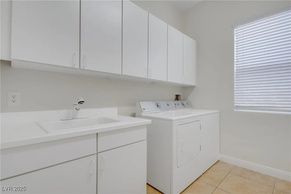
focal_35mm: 17
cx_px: 146
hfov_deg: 93.3
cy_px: 97
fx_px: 137
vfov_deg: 70.5
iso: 100
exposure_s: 1.3
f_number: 7.1
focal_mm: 17
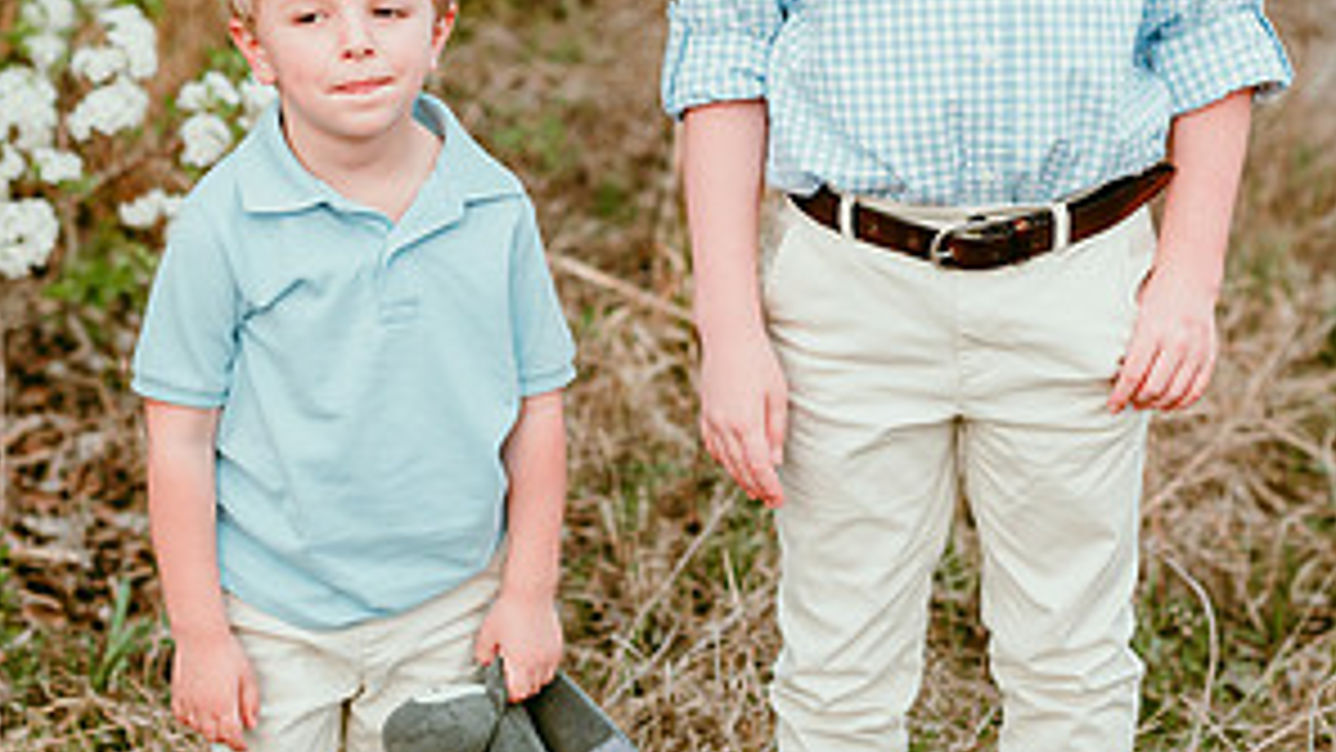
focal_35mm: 135
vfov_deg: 8.9
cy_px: -5
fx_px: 4782
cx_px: 666
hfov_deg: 15.9
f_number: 3.2
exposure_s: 1/160
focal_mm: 85
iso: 100
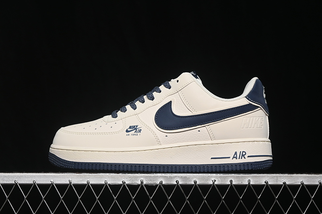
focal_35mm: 75
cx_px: 161
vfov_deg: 18.2
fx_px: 671
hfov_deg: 27.0
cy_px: 107
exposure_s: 1/60
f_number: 6.3
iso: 160
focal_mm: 50
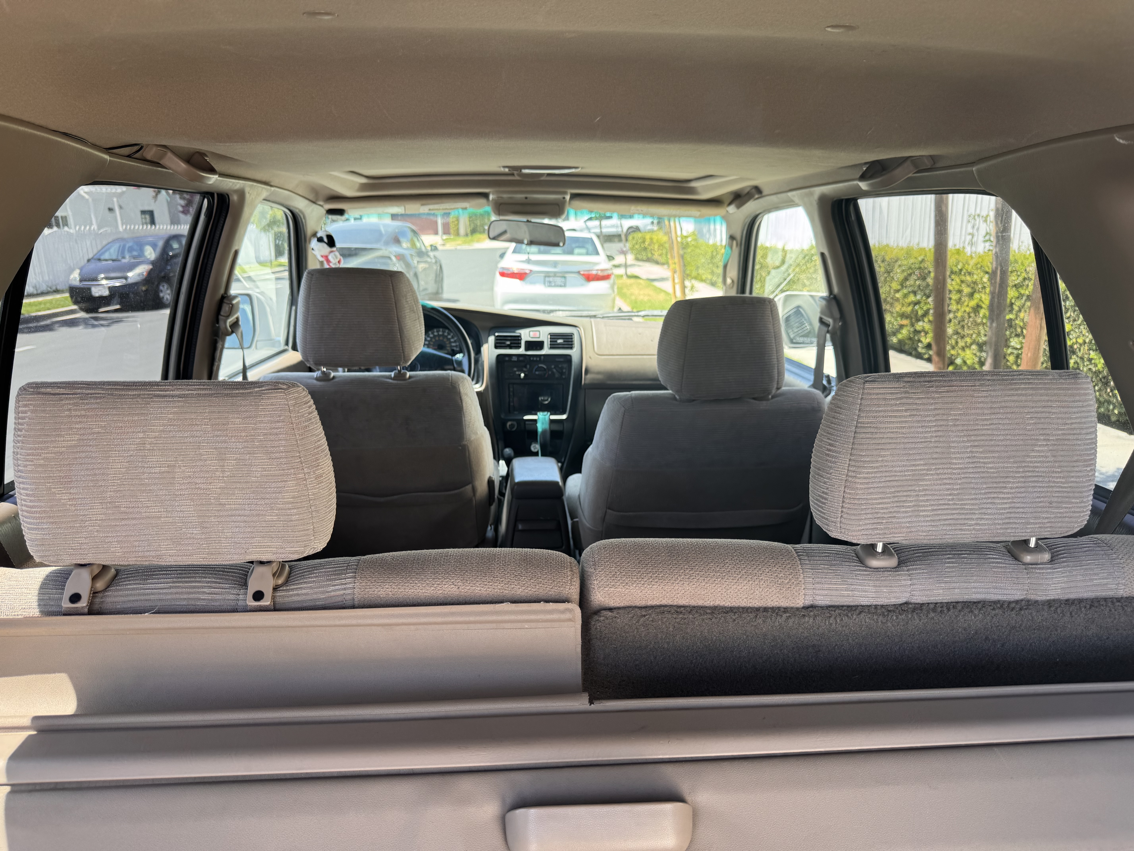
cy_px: 426
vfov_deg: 56.8
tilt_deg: -15.8
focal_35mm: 24
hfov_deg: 71.6
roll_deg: +0.7
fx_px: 786
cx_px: 567
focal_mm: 6.76
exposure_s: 1/236
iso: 80
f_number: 1.78
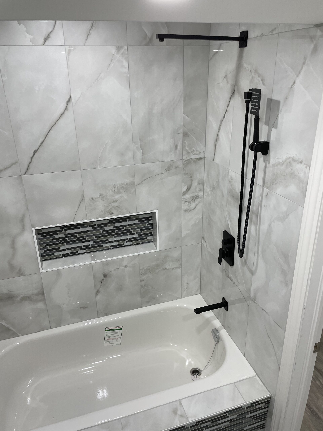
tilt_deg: -23.2
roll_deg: +1.4
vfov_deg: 67.3
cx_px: 162
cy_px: 216
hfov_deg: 53.1
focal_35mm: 26
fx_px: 323
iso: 100
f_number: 1.6
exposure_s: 1/120
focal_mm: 4.2
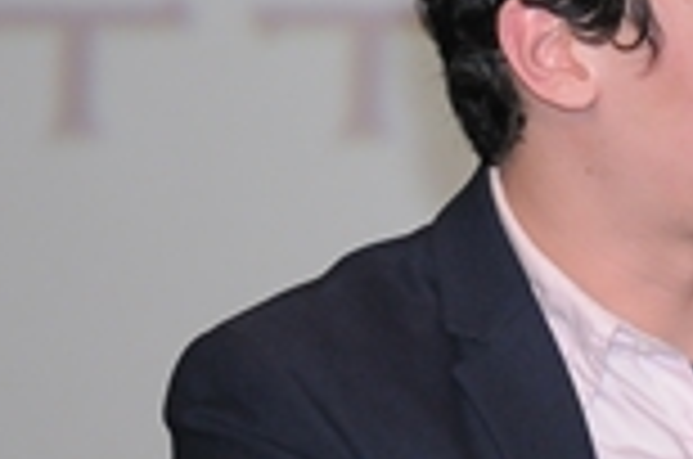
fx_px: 11257
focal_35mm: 586
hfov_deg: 3.5
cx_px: 639
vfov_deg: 2.3
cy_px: 2
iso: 800
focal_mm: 100
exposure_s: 1/125
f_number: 2.8
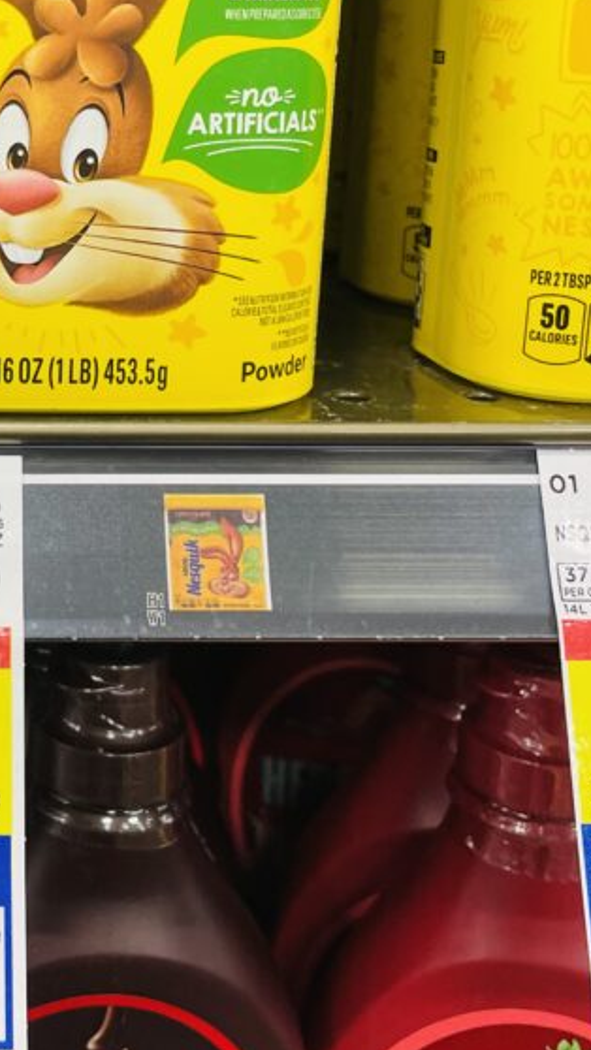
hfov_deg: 21.8
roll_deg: +0.4
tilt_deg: -14.0
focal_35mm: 52
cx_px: -60
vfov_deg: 39.1
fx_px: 1448
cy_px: 307
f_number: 1.6
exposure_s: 1/120
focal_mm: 4.2
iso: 125
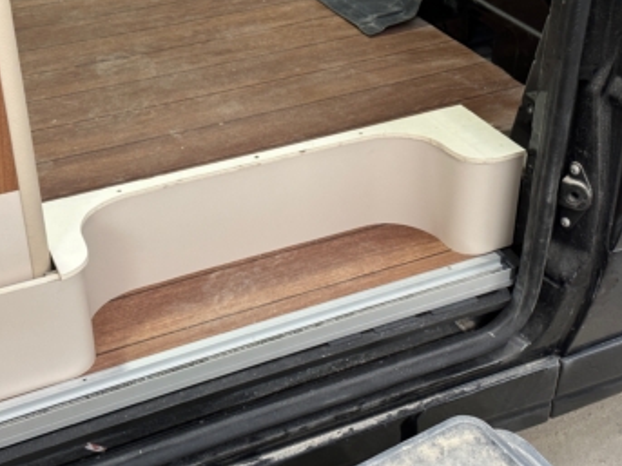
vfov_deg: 26.1
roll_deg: +1.9
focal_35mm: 56
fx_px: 1006
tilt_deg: -33.6
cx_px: 261
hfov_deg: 34.3
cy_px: 198
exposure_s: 1/50
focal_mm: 6.86
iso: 200
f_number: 1.78
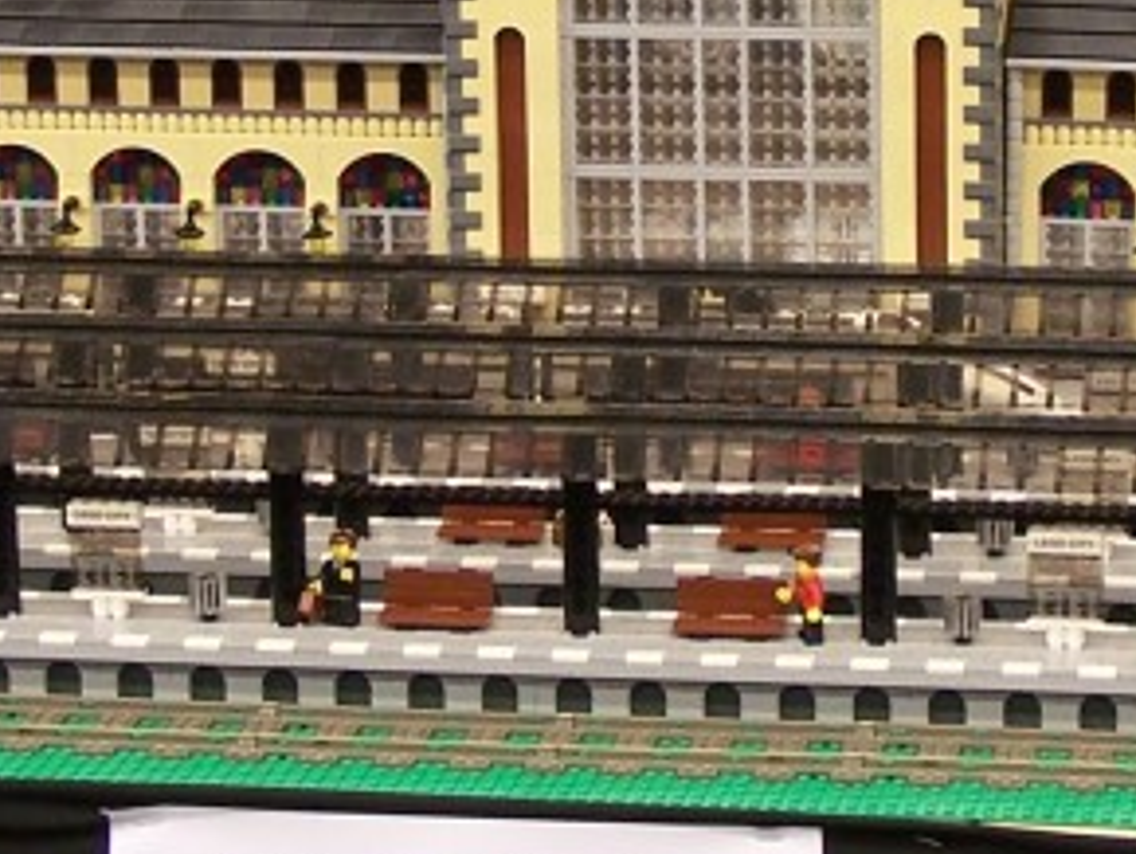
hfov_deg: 10.9
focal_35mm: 180
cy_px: 227
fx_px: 5912
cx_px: 866
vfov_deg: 8.3
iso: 80
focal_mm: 8.5
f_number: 3
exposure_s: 1/2
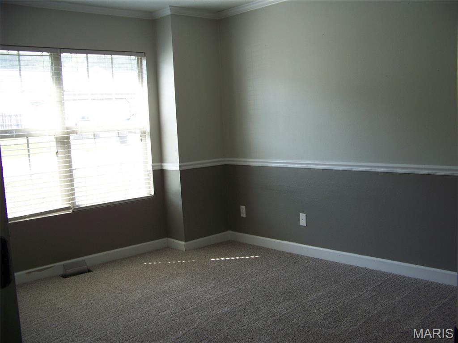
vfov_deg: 39.7
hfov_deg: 51.4
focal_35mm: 36
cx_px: 229
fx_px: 476
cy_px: 172
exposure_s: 1/40
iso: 64
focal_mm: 5.85
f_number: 2.8
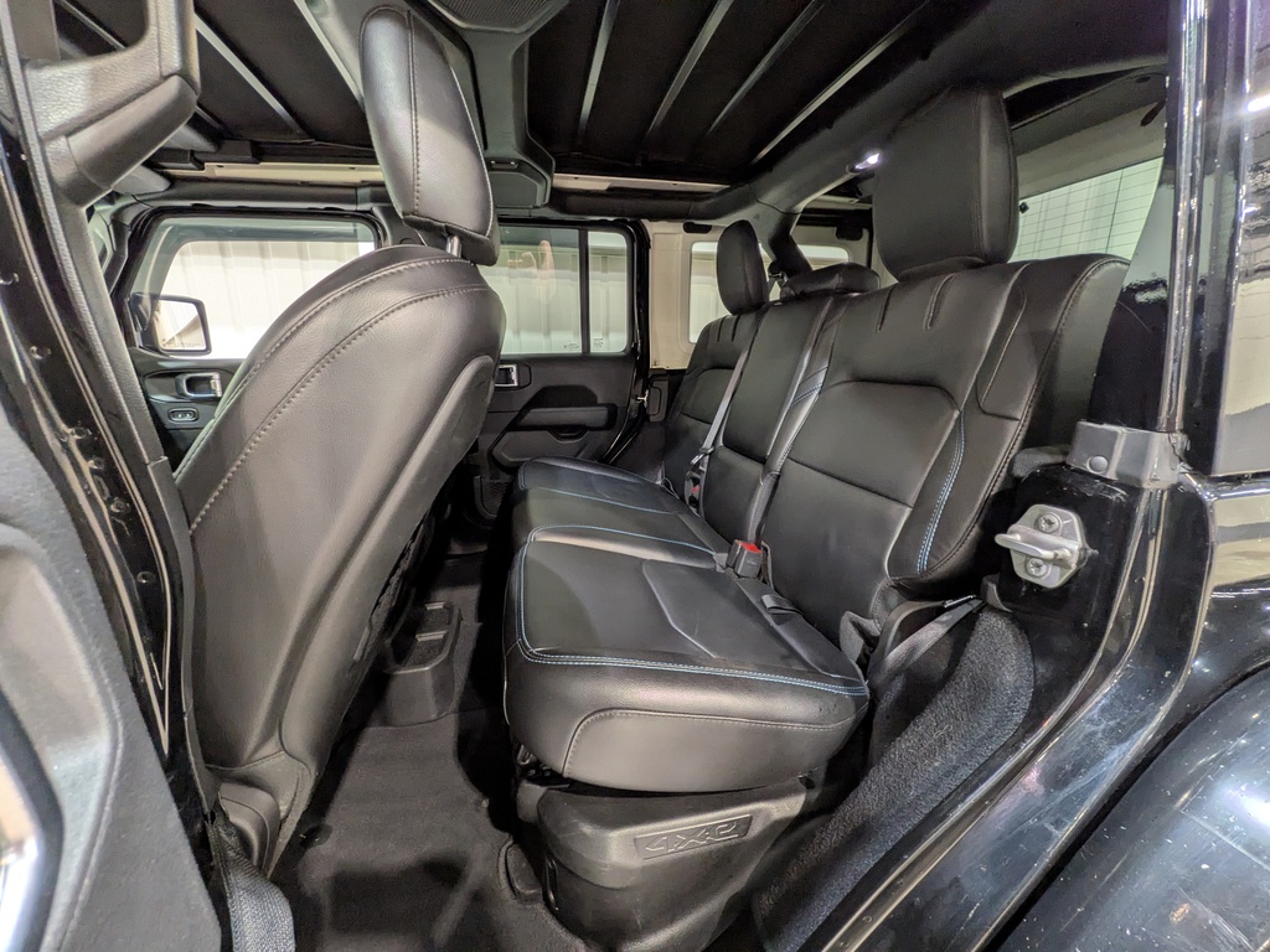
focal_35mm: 14
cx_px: 635
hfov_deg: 102.1
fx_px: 514
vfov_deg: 85.7
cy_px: 476
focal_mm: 1.83
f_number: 2.2
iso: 125
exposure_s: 1/24
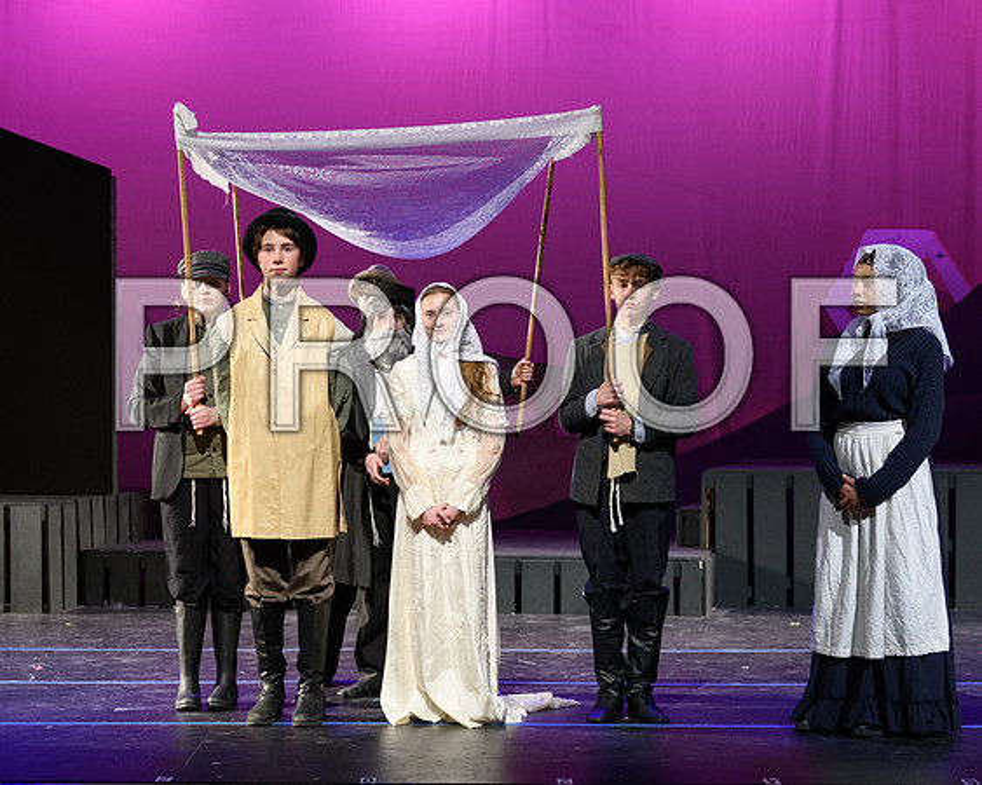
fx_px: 2165
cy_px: 502
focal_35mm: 75
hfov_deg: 25.5
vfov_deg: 20.5
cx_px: 350
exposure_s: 1/125
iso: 1250
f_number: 2.8
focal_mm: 45
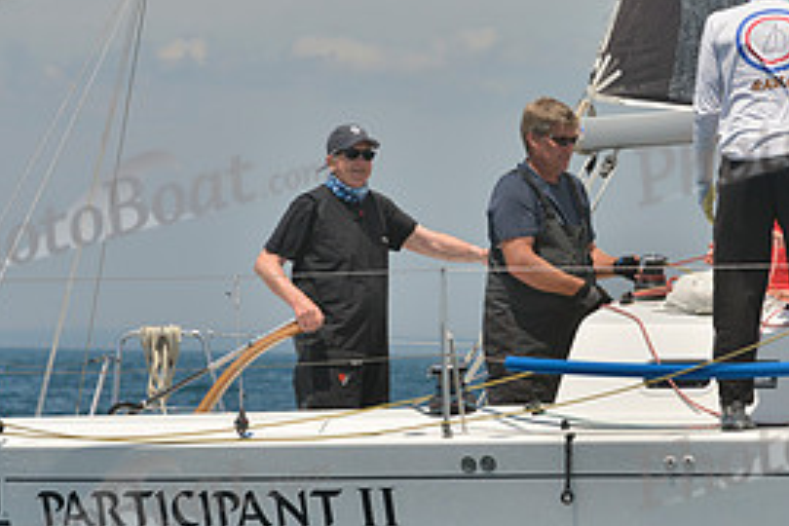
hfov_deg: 4.8
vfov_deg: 3.2
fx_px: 9423
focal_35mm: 430
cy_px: 323
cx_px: 485
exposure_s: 1/800
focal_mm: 200
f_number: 10
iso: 280
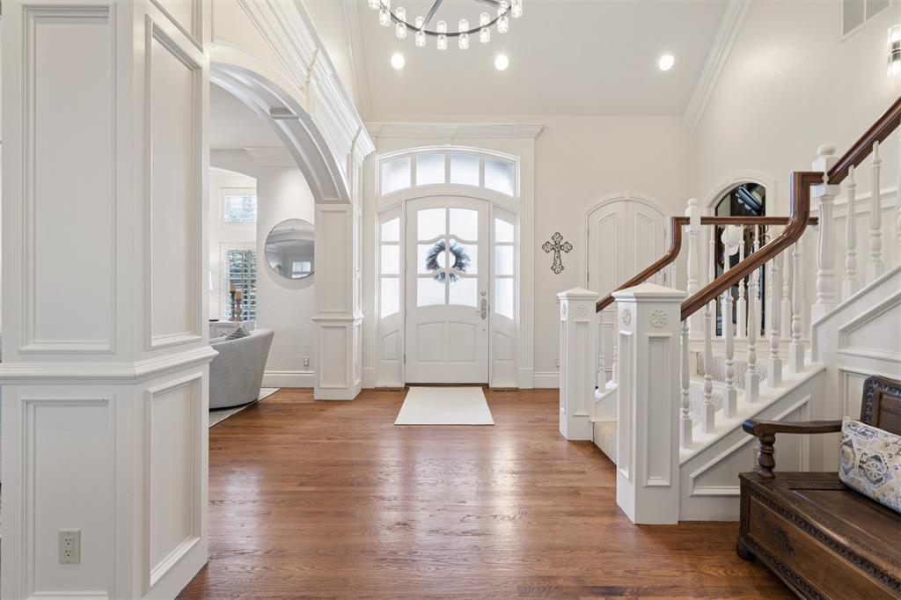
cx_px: 450
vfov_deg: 73.7
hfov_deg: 96.8
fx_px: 400
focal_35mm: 16
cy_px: 300
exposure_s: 1/8
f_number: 7.1
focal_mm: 16
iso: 200
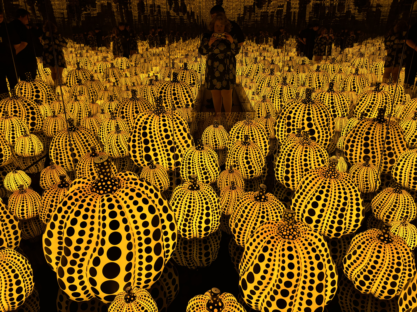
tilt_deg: -20.5
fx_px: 313
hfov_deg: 67.3
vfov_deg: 53.1
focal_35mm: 26
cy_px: 156
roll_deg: +0.4
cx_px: 208
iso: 125
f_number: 1.6
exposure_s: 1/60
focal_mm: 5.96
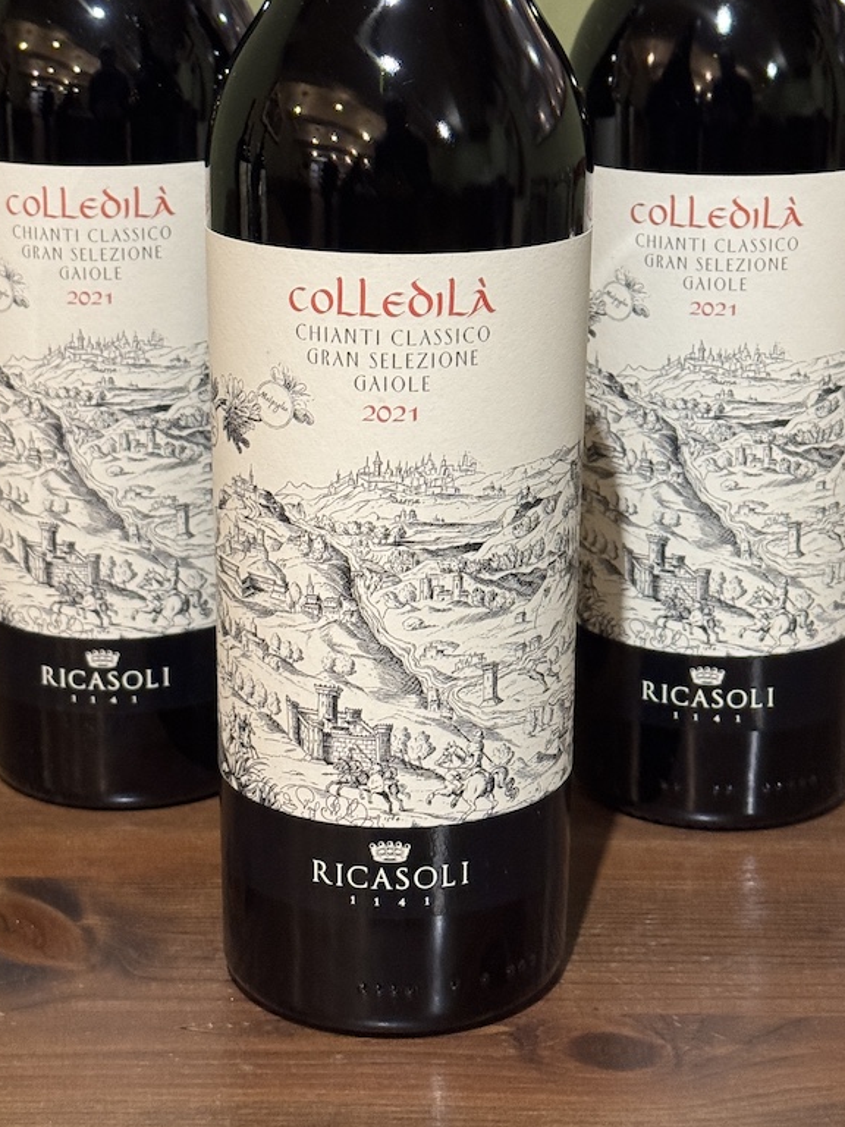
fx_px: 2441
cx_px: 430
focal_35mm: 75
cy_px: 310
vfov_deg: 25.7
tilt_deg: -11.7
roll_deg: -0.6
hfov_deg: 19.6
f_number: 1.78
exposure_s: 1/33
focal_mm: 6.76
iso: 400
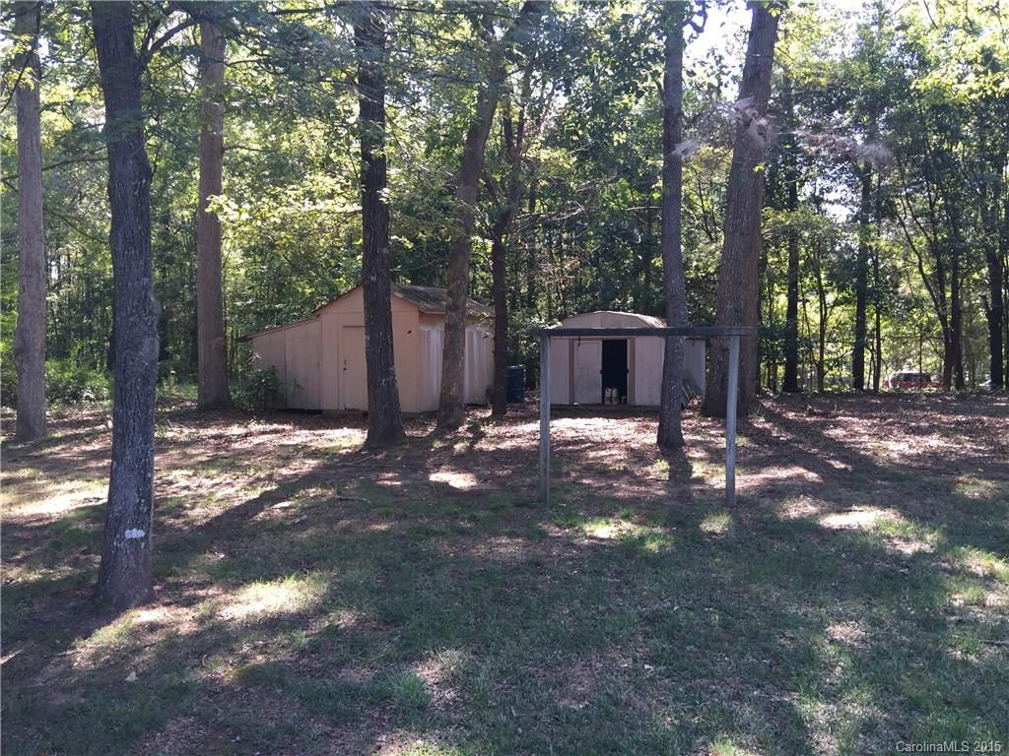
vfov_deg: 48.2
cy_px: 378
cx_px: 504
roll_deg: +0.0
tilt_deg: -1.9
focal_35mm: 29
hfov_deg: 61.7
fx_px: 845
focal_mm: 4.15
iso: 40
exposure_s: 1/120
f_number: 2.2
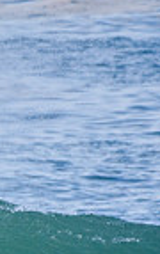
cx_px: -324
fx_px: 21493
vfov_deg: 0.7
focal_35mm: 3096
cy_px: 335
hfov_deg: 0.4
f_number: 5.6
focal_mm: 500
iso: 500
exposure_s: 1/2000
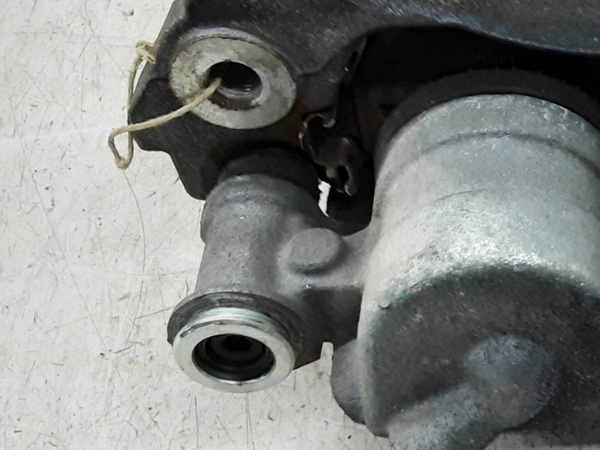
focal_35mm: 69
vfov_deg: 21.3
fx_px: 1196
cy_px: 200
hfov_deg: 26.3
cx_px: 633
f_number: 1.9
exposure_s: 1/50
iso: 160
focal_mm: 2.91
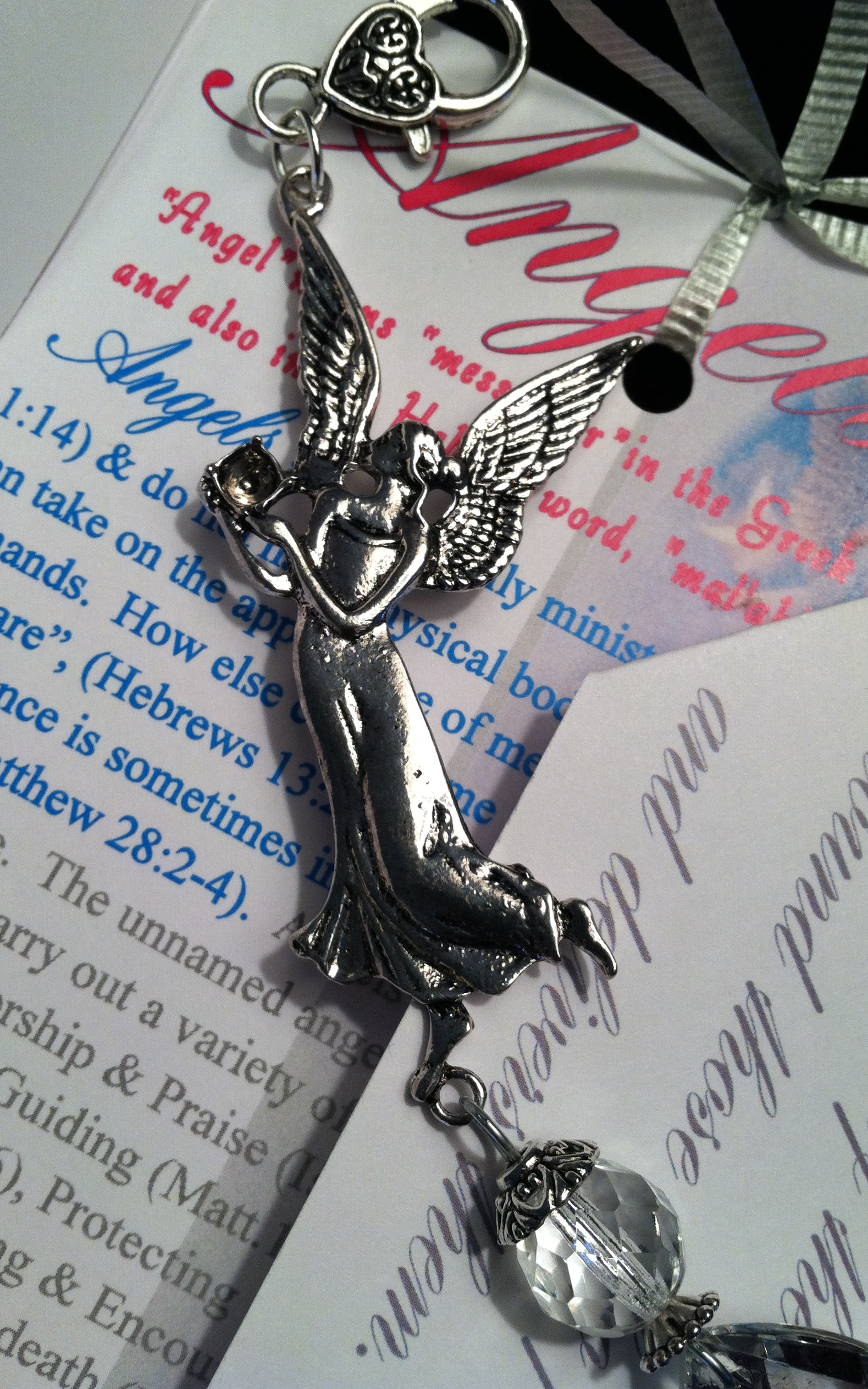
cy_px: 680
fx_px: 1439
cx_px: 489
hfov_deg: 33.5
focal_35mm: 38
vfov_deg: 51.5
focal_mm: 3.85
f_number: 2.8
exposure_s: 1/40
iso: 100
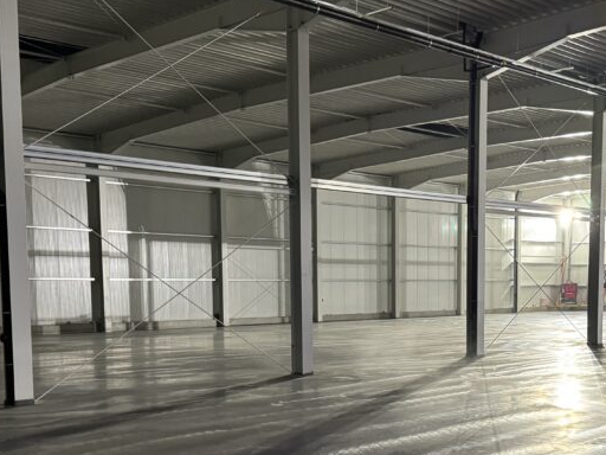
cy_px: 355
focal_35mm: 48
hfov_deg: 39.6
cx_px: 347
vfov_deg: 29.7
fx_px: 840
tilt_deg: -4.7
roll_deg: +0.5
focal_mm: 6.76
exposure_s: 1/51
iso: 640
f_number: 1.78
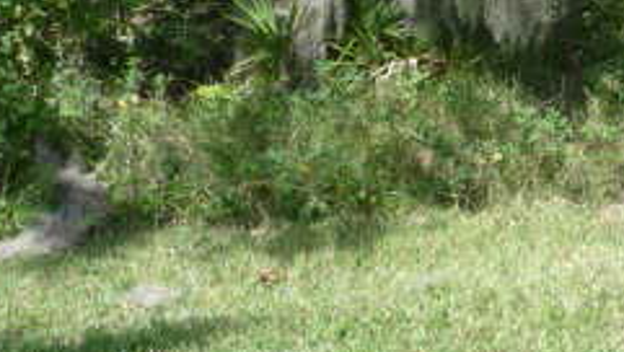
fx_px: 1341
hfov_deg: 23.9
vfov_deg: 14.8
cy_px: 18
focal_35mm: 81
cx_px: 748
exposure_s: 1/500
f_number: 3.3
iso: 100
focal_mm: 4.7
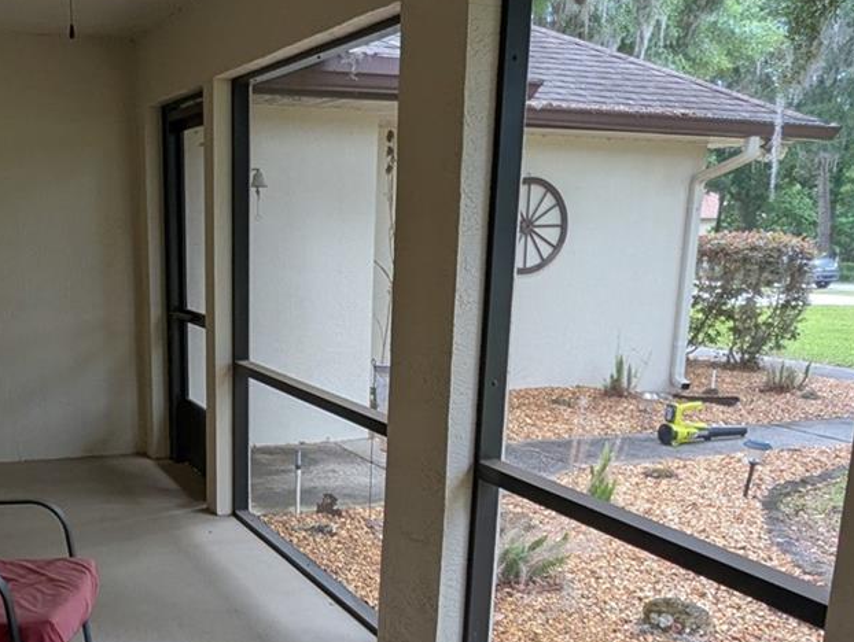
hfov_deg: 45.2
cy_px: 498
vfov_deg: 34.3
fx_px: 1013
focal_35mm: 41
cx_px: 297
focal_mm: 2.35
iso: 45
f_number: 2.2
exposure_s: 1/74.3
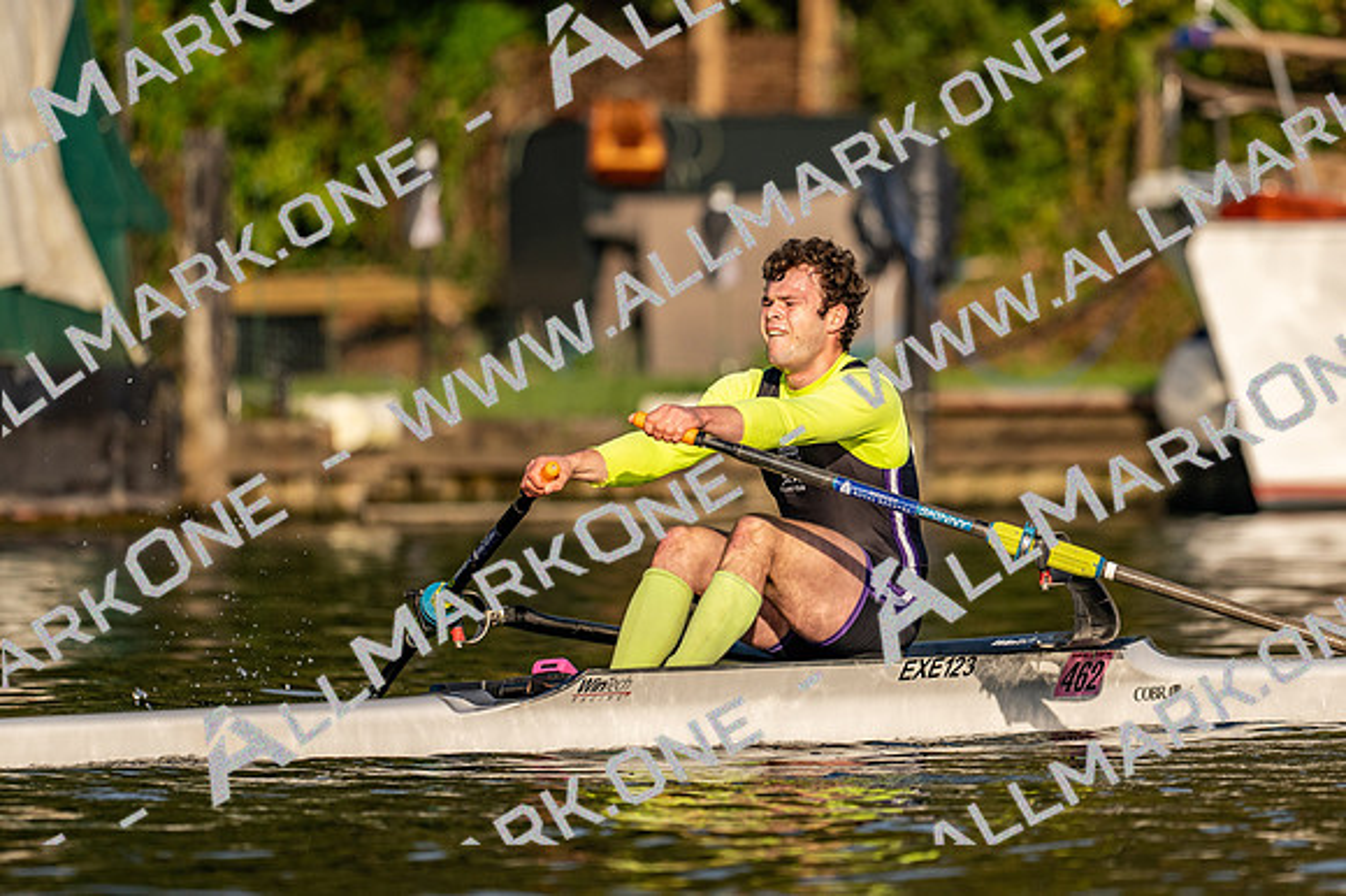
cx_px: 673
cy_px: 448
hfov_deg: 3.4
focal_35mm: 600
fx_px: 22420
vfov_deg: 2.3
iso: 250
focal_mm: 400
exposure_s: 1/2500
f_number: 4.5
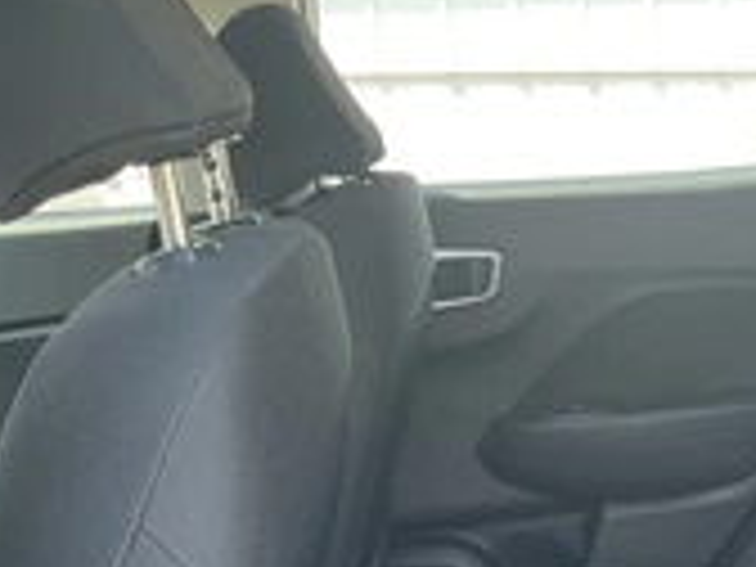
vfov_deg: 20.2
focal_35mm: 69
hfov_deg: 25.6
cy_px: 648
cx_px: 878
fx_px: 1507
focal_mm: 3
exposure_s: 1/122
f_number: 1.8
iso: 25
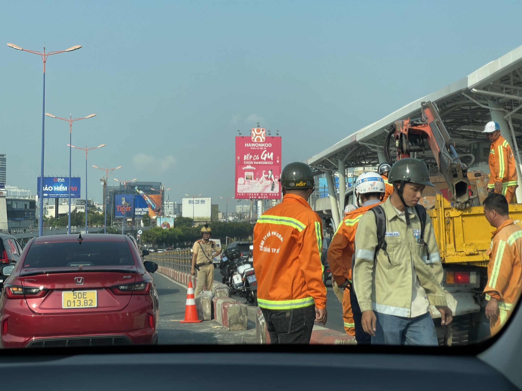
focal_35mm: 64
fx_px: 965
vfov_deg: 22.9
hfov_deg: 30.3
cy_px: 196
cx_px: 261
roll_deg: +0.6
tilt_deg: +5.0
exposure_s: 1/479
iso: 20
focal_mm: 7.5
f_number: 2.2
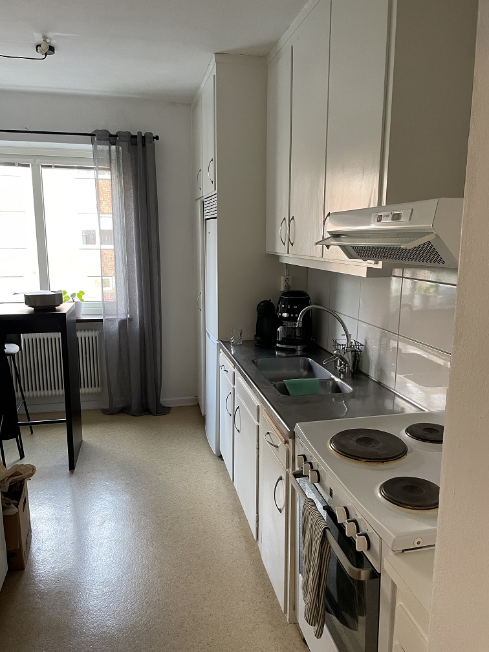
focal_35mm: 26
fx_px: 490
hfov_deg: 53.1
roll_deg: -0.3
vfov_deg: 67.3
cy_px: 326
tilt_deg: -10.4
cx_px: 244
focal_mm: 4.2
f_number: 1.6
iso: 125
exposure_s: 1/74
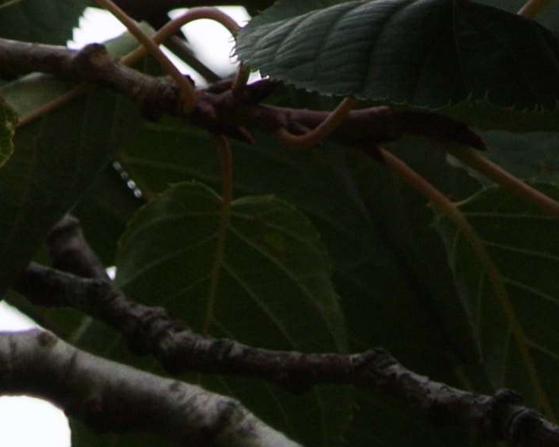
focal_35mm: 369
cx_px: -80
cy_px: -351
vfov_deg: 4.2
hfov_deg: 5.2
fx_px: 6105
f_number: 6.3
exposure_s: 1/320
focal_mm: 26.7
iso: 100
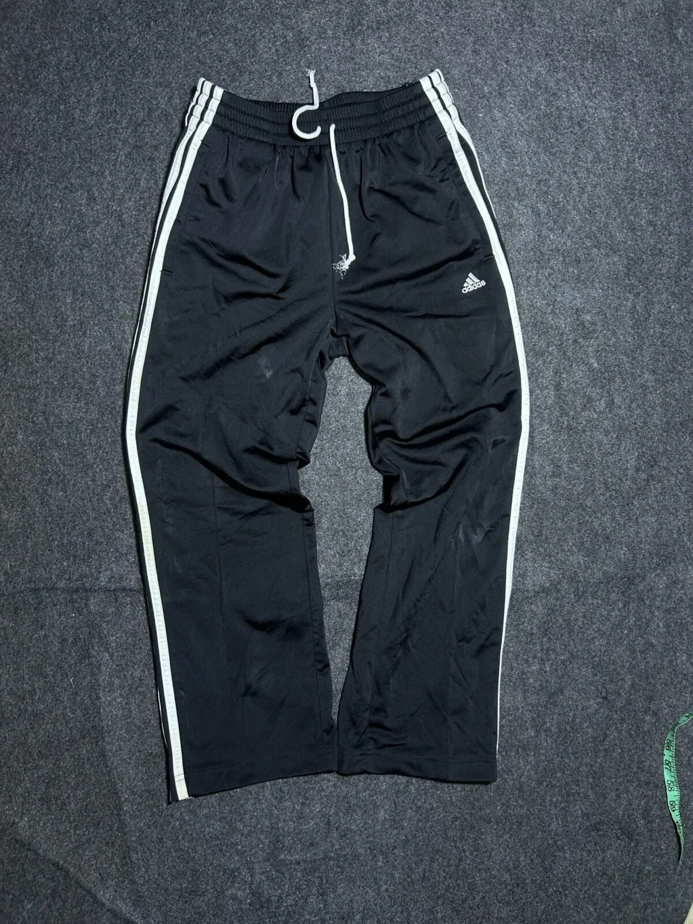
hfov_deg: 53.1
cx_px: 346
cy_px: 462
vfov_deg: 67.3
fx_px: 694
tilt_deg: -65.2
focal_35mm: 26
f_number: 1.5
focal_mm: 5.7
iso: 100
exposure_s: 1/50
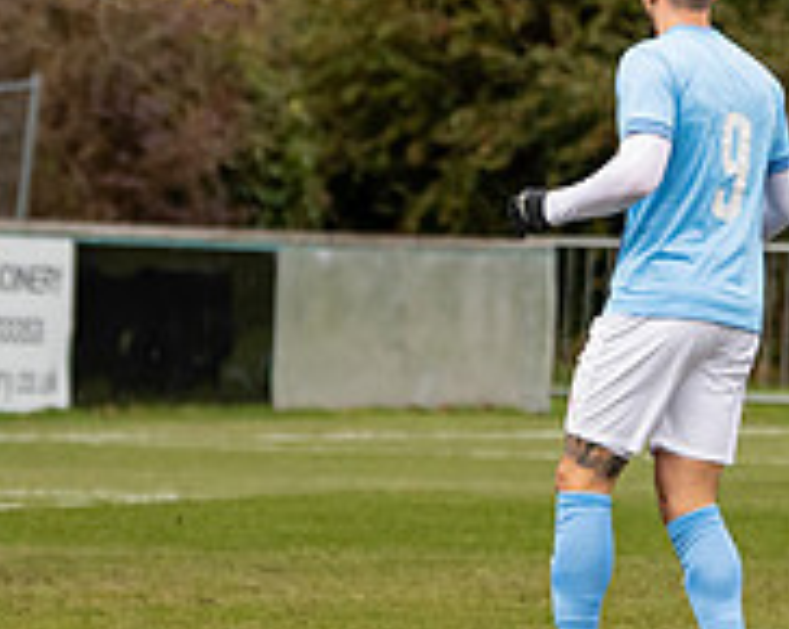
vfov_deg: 2.5
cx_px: 810
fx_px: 14152
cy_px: 187
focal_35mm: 607
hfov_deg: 3.2
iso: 500
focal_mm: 130
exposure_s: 1/1600
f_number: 4
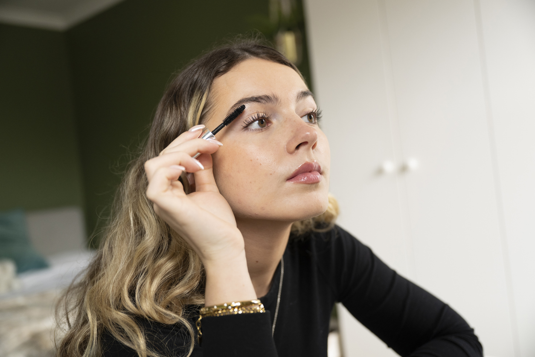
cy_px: 178
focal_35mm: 35
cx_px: 268
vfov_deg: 37.9
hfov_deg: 54.4
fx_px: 520
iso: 1250
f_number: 2.8
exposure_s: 1/125
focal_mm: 35
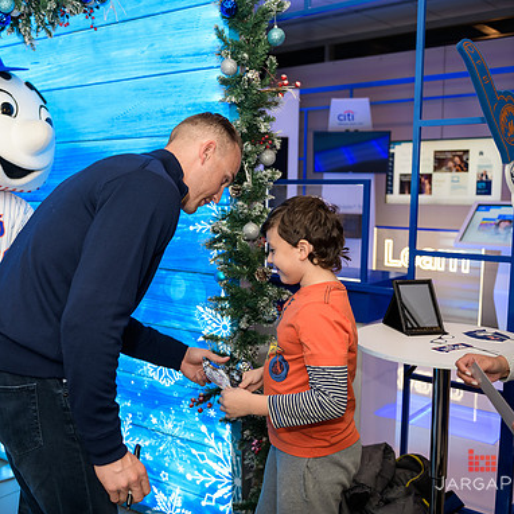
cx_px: 174
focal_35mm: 40
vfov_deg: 41.9
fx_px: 672
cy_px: 259
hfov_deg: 41.4
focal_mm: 31
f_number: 3.2
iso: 400
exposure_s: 1/125
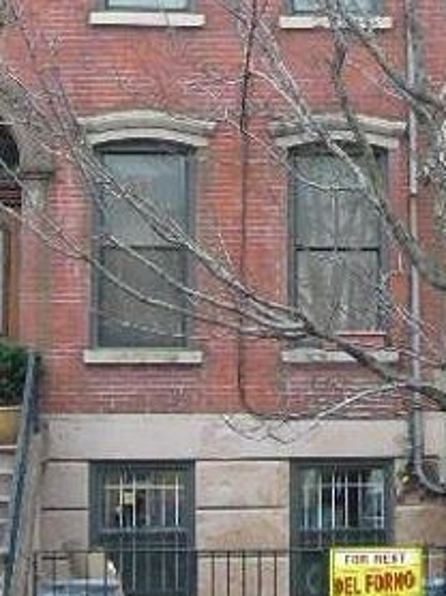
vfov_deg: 18.1
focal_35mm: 108
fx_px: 1858
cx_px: 365
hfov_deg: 13.6
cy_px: 125
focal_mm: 4.9
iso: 100
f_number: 2.9
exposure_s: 1/60
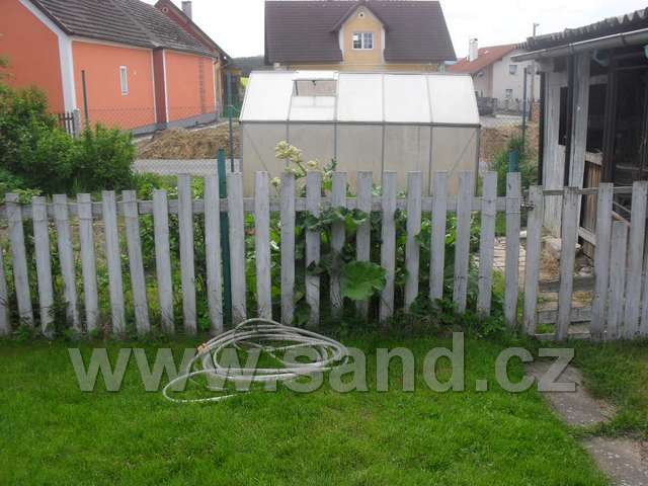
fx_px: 655
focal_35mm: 35
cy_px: 243
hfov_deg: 52.6
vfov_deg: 40.7
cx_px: 324
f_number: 8.4
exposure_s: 1/125
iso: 100
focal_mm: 6.3
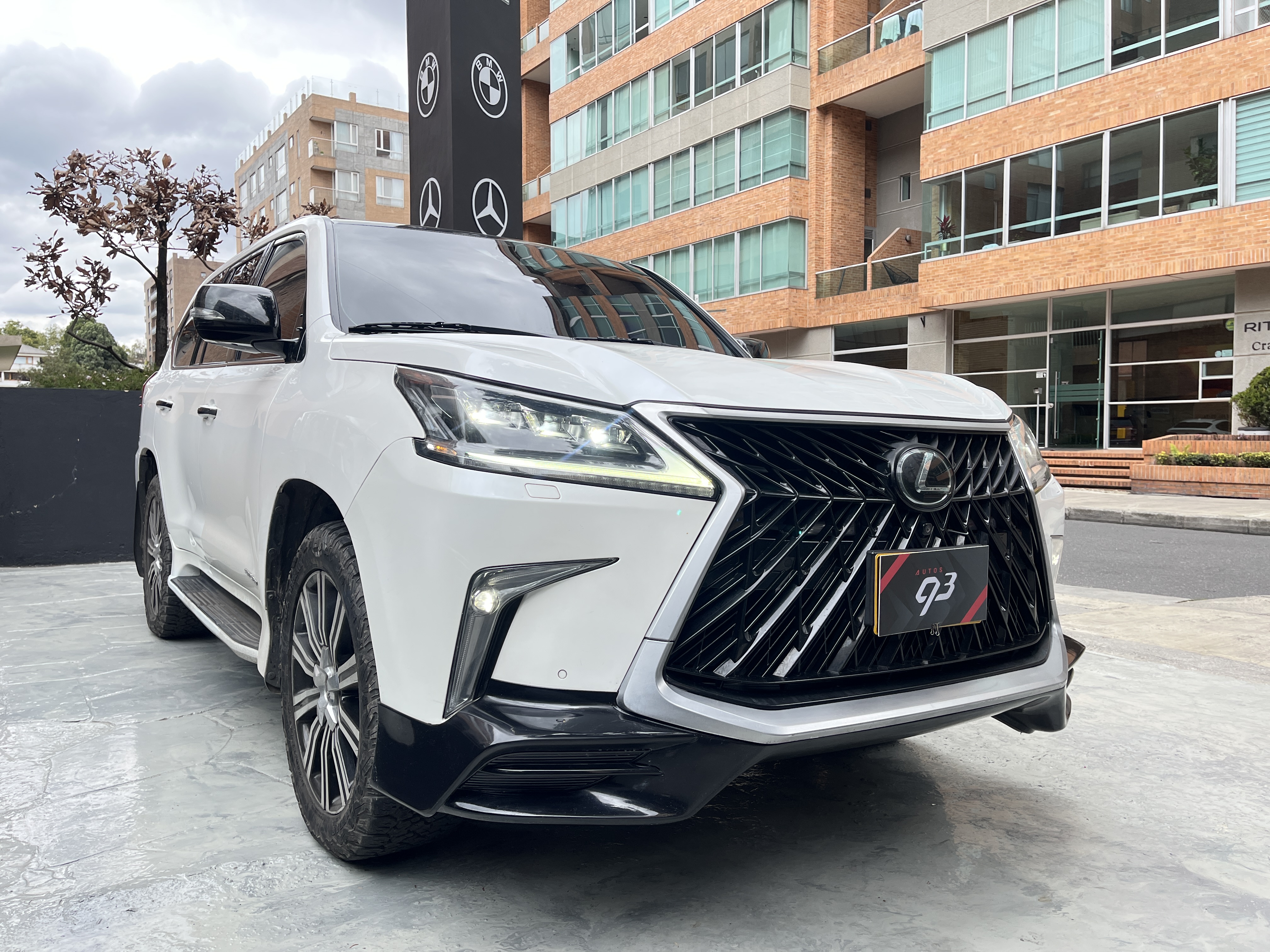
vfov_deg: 53.1
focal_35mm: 26
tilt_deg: -2.7
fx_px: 954
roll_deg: +0.1
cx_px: 635
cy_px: 476
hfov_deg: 67.3
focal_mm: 5.1
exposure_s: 1/983
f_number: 1.6
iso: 50
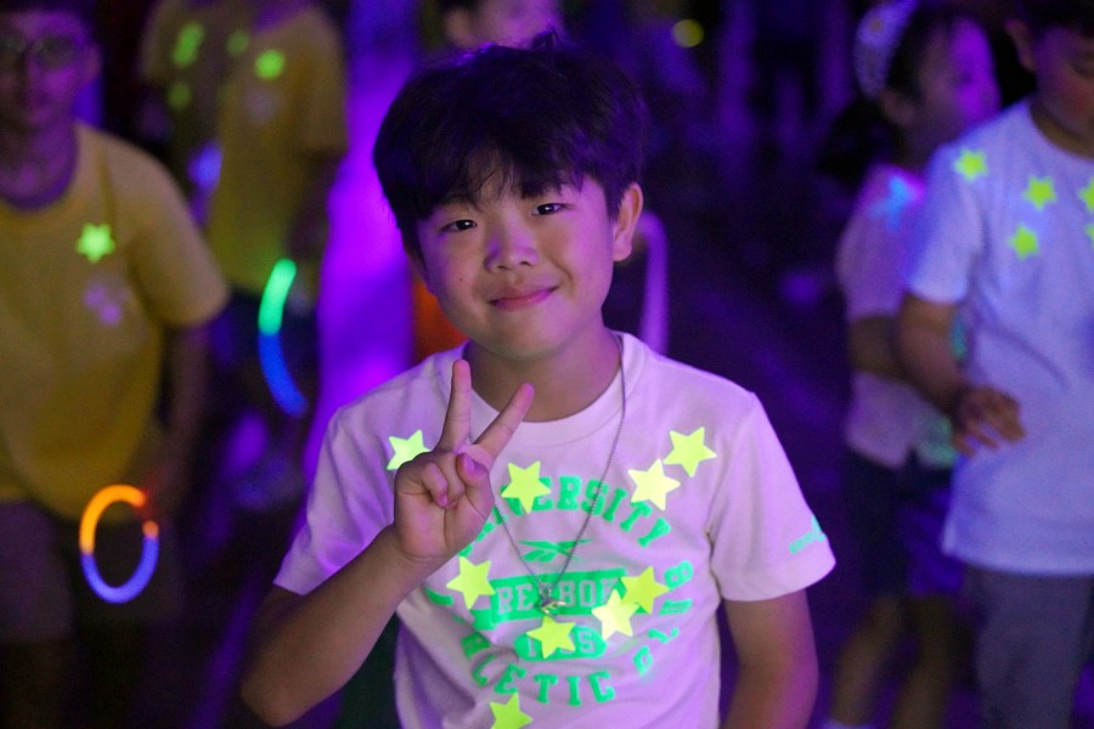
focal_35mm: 70
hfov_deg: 28.8
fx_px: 2127
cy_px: 364
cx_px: 547
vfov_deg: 19.5
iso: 12800
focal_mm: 70
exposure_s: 1/80
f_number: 2.8
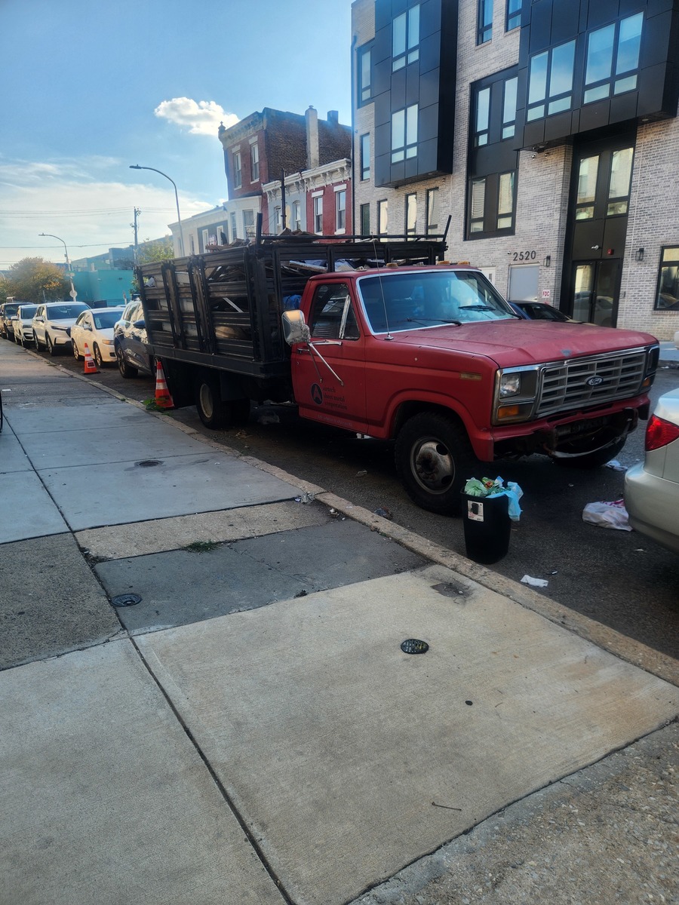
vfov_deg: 73.9
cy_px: 452
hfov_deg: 58.9
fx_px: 602
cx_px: 340
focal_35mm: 23
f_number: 1.8
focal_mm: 5.4
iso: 20
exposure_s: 1/462
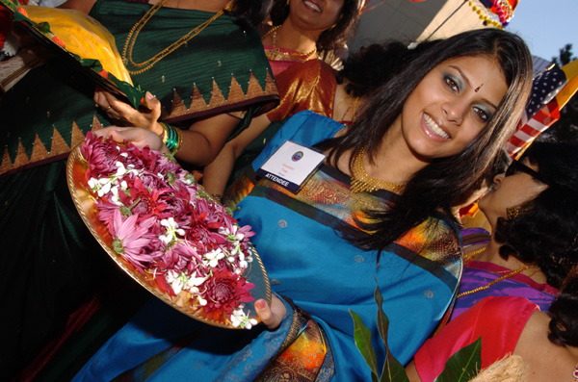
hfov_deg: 55.2
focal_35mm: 34
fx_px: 553
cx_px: 289
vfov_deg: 38.2
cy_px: 191
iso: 200
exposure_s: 1/250
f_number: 8
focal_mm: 23
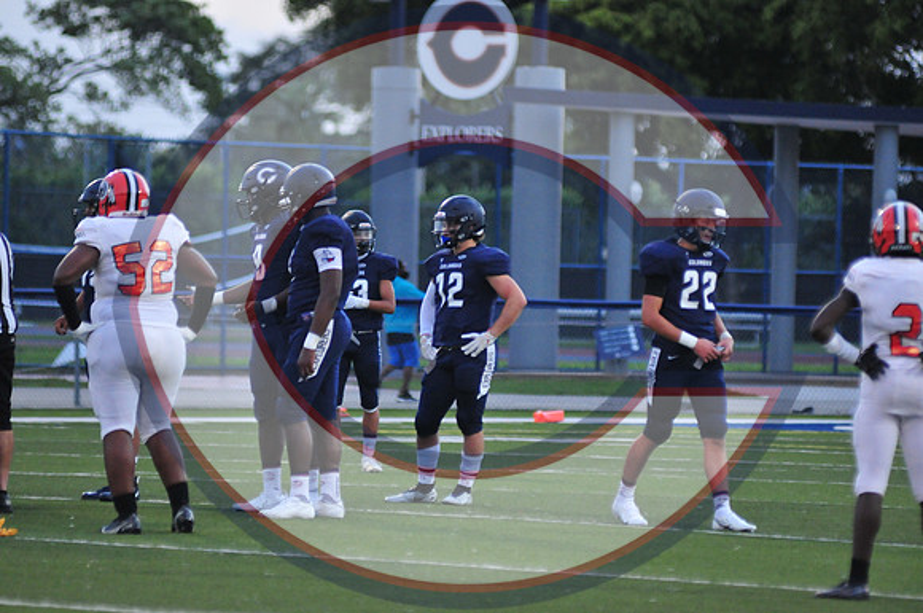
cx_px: 462
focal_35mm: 300
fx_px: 7681
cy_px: 306
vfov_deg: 4.6
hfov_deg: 6.9
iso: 1600
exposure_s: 1/500
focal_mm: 200
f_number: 2.8
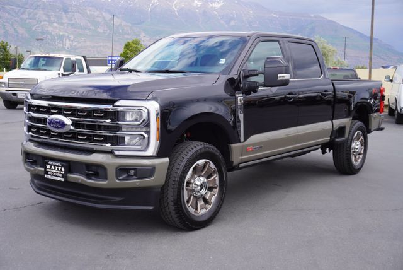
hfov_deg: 43.6
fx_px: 504
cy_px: 135
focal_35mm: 45
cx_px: 202
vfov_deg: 29.9
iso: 100
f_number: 8
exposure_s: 1/100
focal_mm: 30
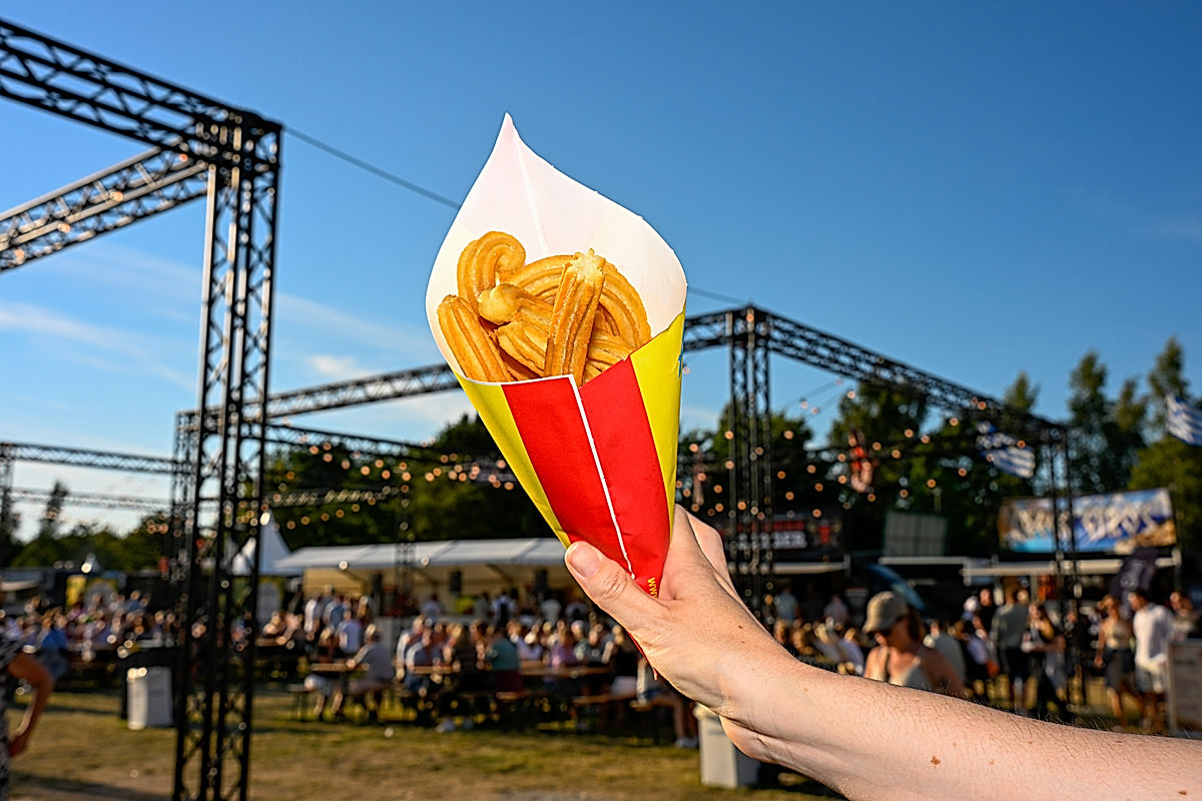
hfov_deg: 55.8
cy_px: 400
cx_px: 601
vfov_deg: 38.9
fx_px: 1135
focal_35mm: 34
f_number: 10
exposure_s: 1/160
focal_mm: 34
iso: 100
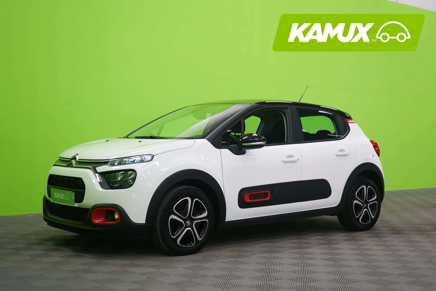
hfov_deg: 40.3
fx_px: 593
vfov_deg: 27.5
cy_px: 146
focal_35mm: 49
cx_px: 218
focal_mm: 49
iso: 400
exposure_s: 1/8
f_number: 5
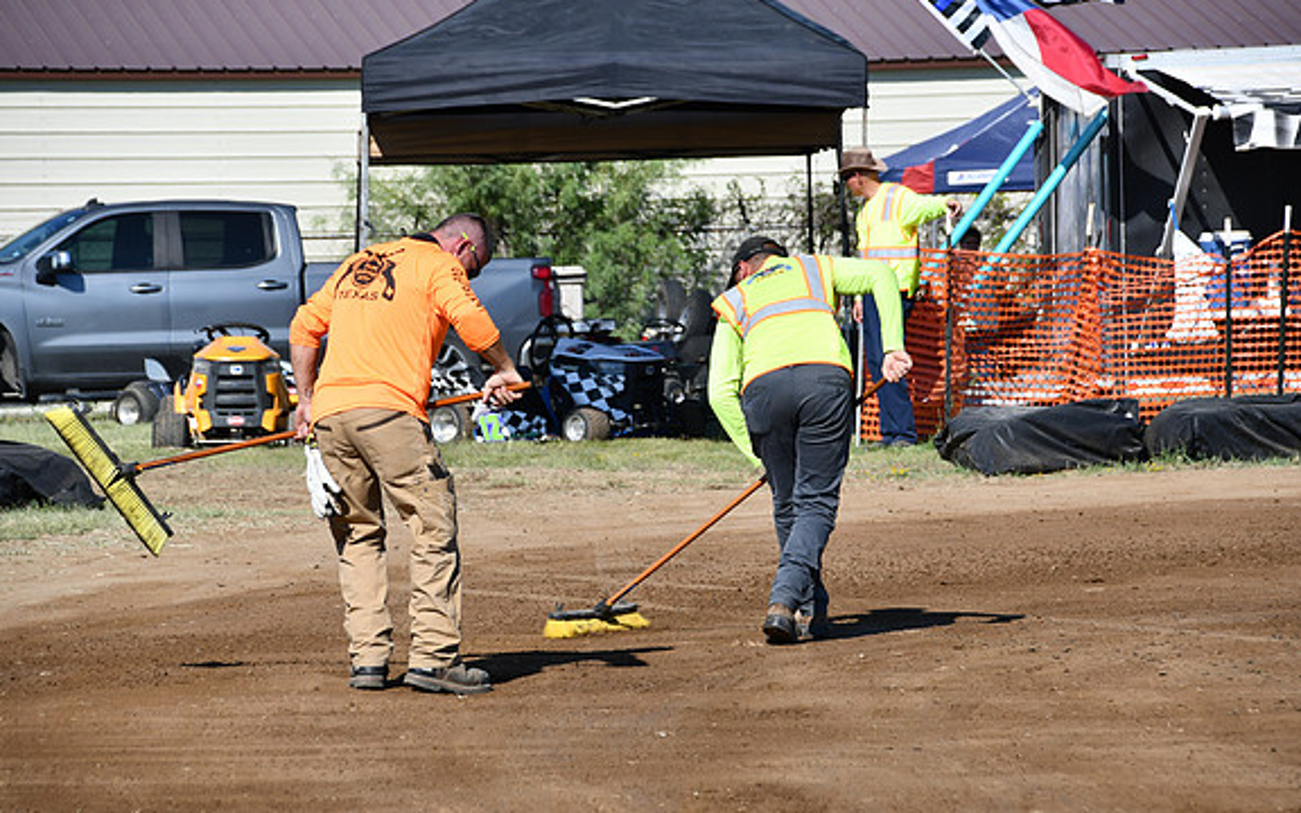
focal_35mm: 238
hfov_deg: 8.8
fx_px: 8439
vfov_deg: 5.5
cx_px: 653
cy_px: 390
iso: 180
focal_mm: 155
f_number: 8
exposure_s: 1/500
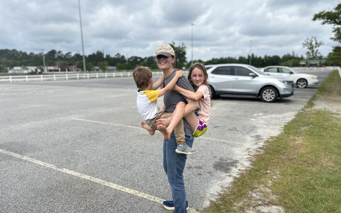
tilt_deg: -10.9
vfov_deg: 44.5
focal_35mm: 28
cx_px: 169
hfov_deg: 66.5
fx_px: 260
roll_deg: +1.4
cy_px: 116
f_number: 1.5
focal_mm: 5.7
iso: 50
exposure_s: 1/4831
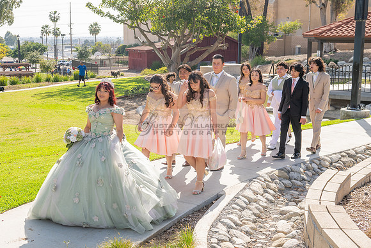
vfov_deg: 27.6
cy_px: 121
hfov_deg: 40.1
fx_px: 503
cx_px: 129
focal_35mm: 49
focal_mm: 32
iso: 200
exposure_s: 1/500
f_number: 5.6
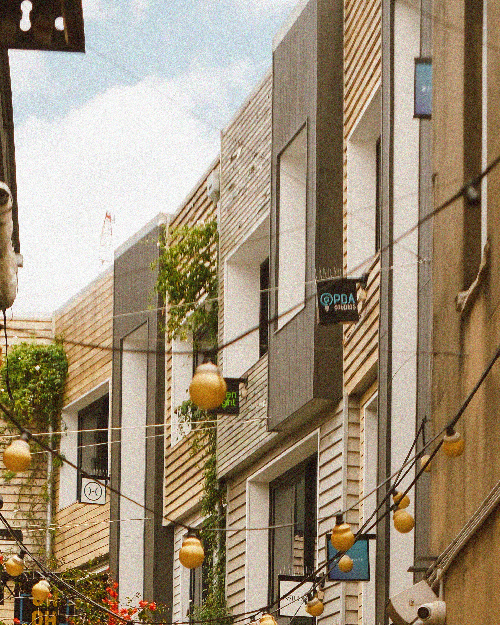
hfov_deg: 14.1
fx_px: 2016
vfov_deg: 16.8
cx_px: 225
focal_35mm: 109
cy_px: 777
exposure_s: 1/2000
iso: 250
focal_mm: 30.9
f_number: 2.8
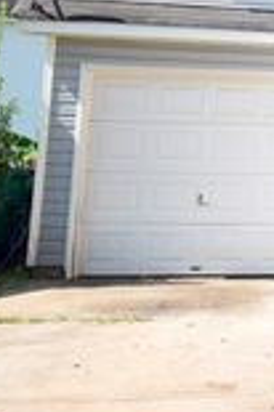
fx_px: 995
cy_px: 1
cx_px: 545
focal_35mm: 87
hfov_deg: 13.5
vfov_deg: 22.5
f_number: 9
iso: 200
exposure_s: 1/320
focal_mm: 18
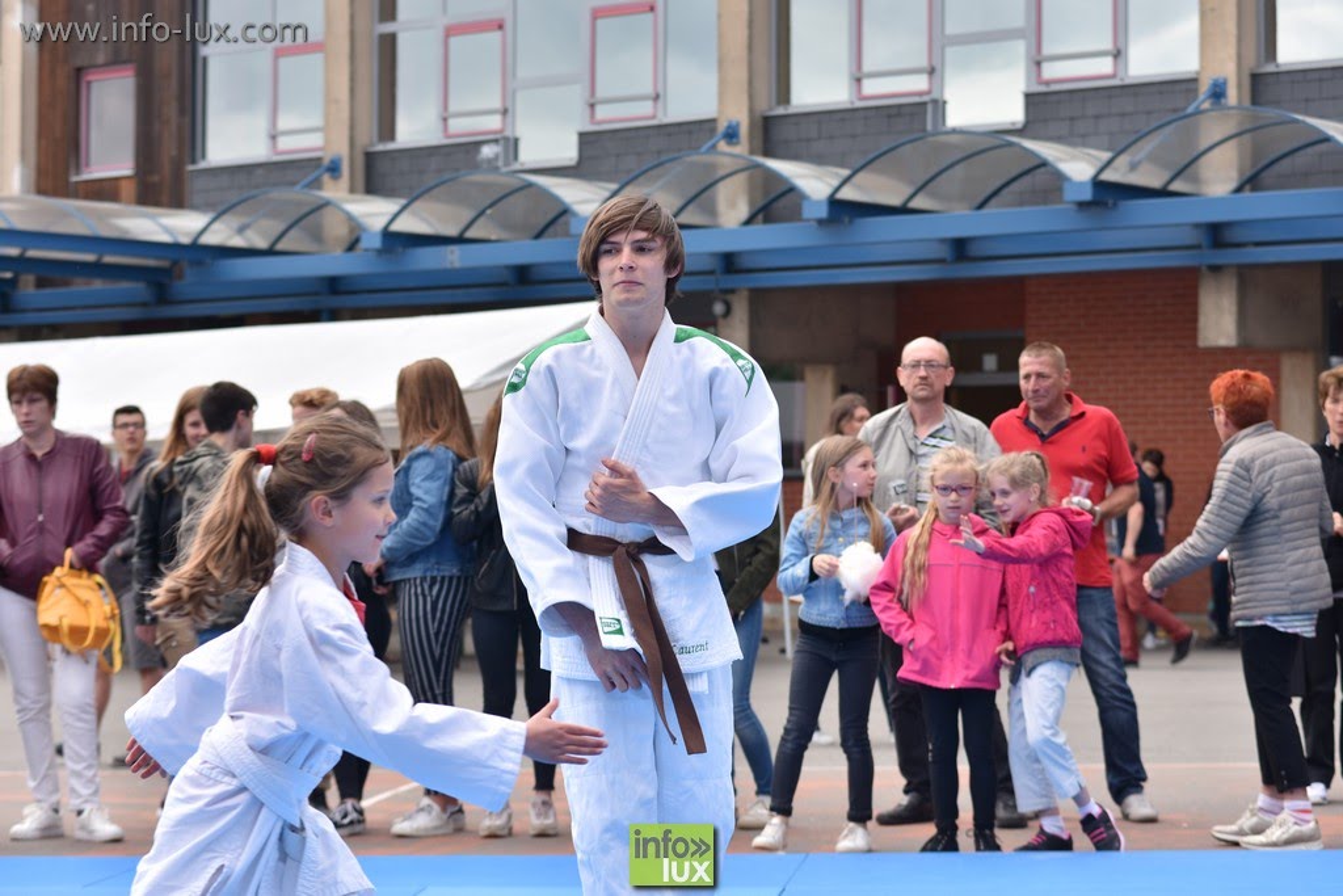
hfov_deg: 22.6
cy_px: 448
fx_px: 3358
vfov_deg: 15.2
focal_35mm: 90
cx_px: 672
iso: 100
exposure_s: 1/500
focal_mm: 60
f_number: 4.5
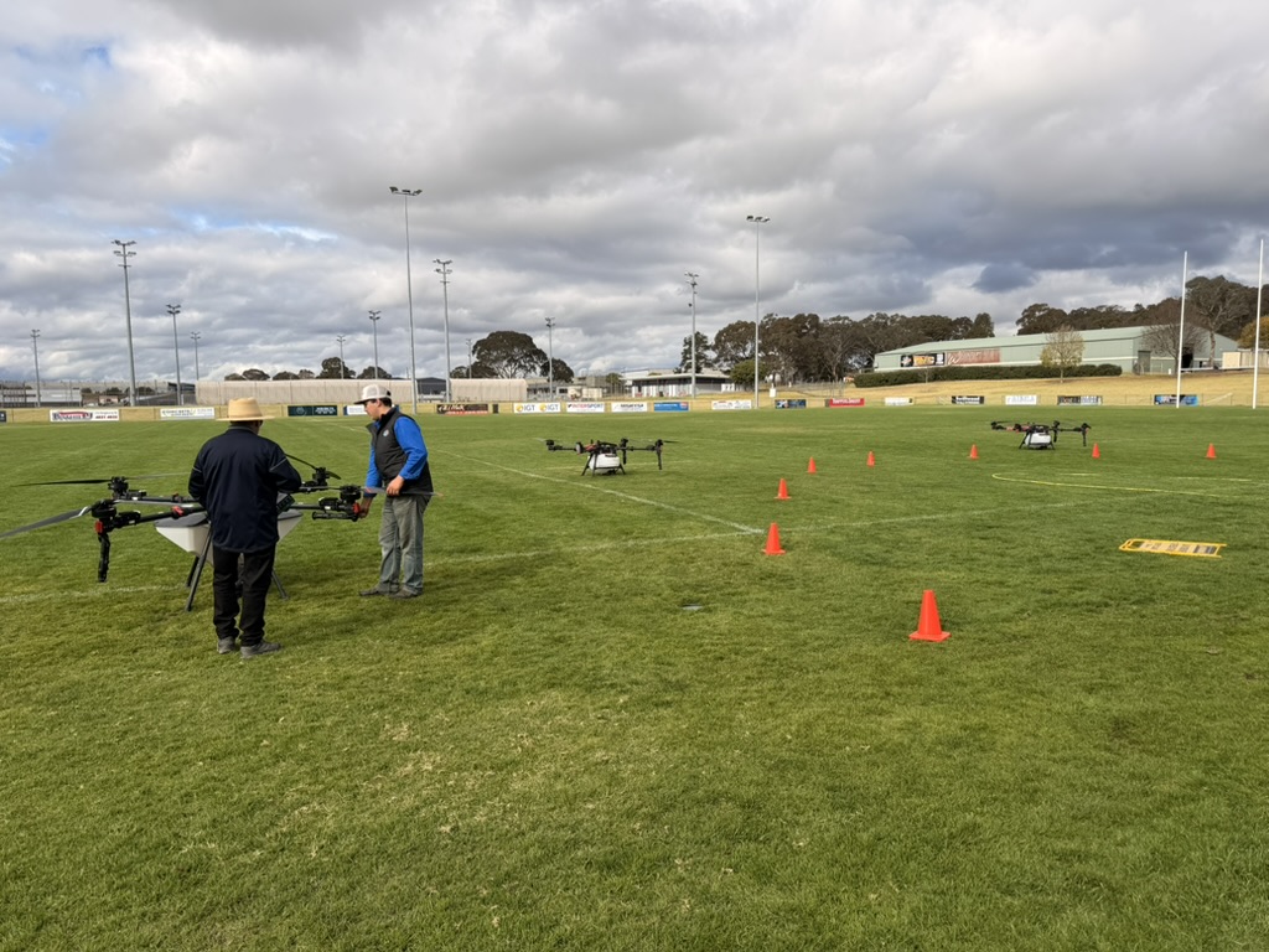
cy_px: 476
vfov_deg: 56.8
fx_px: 880
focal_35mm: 24
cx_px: 634
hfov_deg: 71.6
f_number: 1.78
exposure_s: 1/4975
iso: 80
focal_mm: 6.76
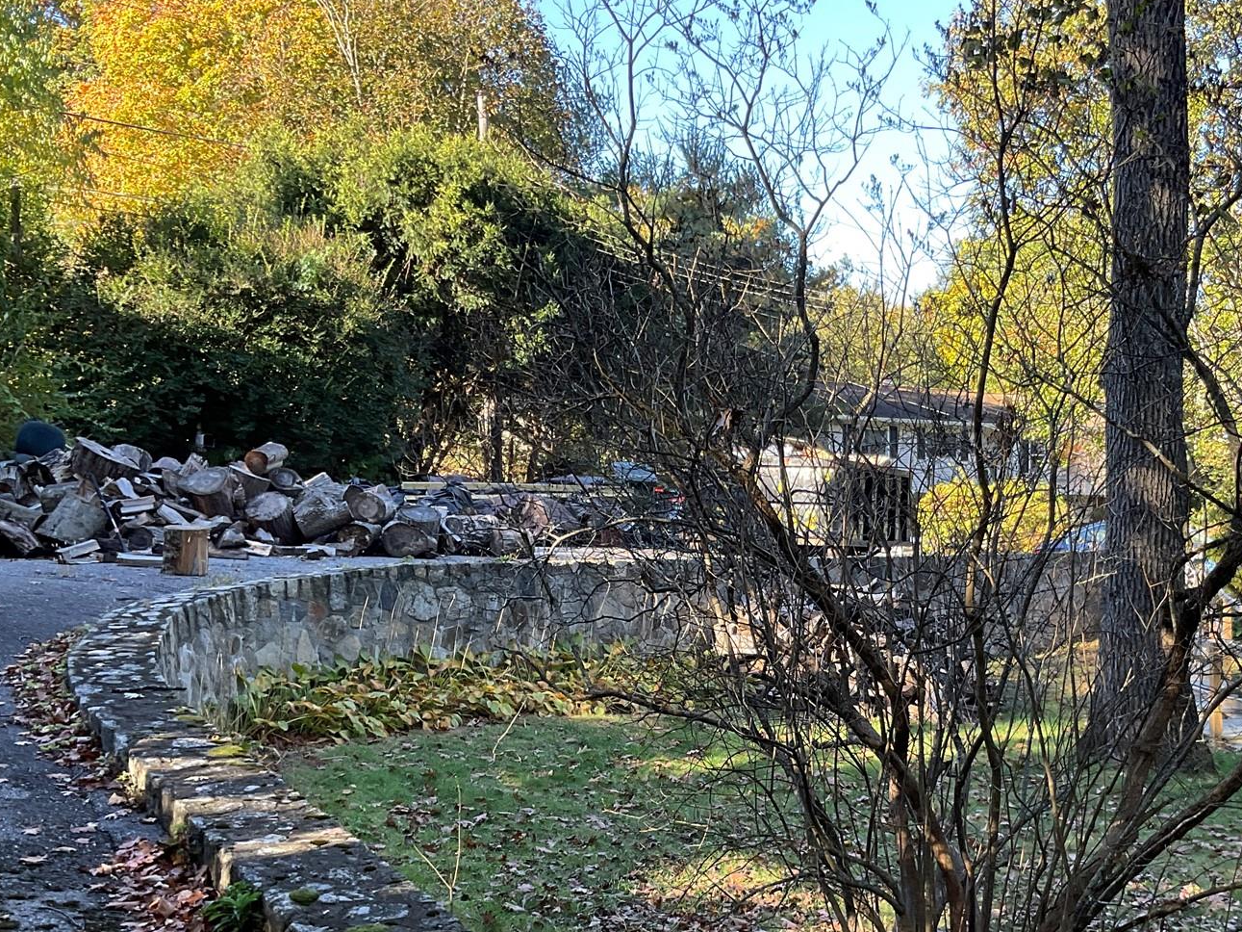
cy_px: 655
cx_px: 809
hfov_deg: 40.8
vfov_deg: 31.2
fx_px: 1650
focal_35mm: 46
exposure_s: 1/122
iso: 20
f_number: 1.8
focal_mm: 3
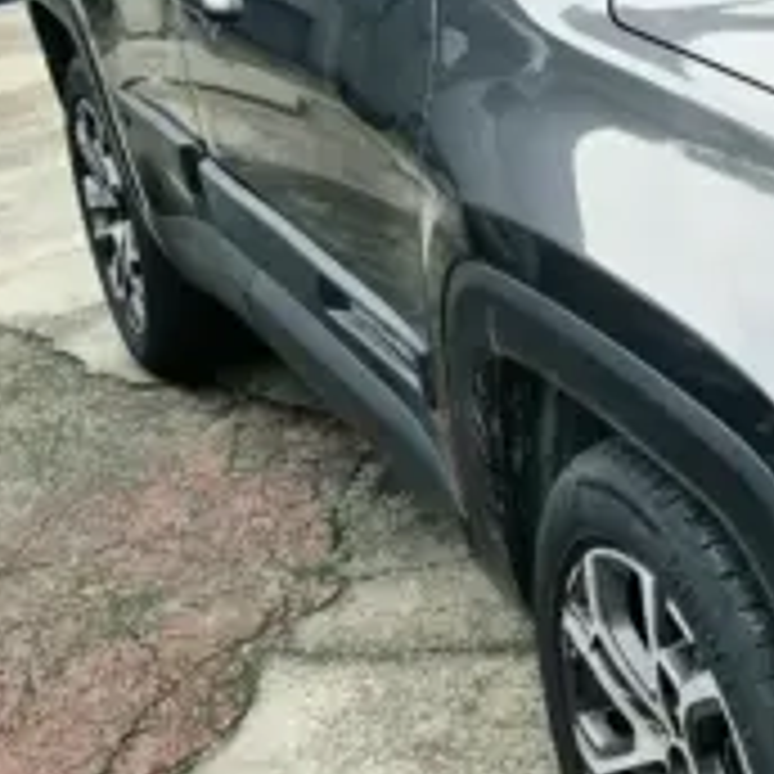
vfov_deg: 24.2
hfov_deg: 21.6
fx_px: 1796
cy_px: 243
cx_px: 1044
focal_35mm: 71
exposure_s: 1/443
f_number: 1.8
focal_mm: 5.4
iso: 25
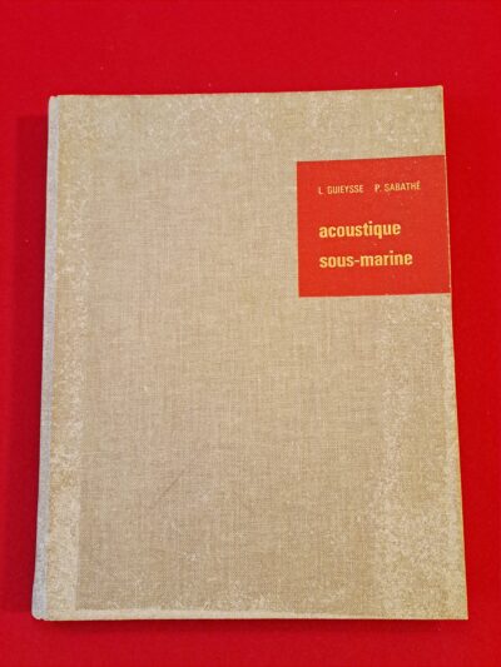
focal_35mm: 25
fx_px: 482
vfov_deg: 69.4
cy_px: 334
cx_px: 250
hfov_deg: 54.9
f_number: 1.8
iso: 320
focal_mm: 4.65
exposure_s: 1/33
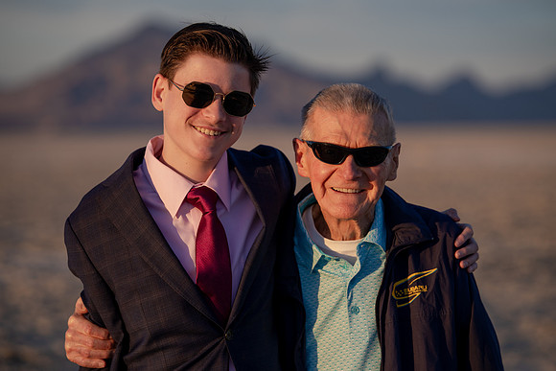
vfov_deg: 9.6
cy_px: 186
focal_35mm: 143
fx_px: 2205
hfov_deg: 14.4
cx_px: 278
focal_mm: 130
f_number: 2.8
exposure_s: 1/1000
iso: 200
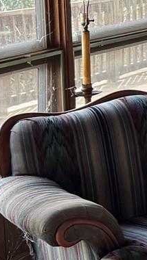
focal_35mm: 141
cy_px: -12
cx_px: 553
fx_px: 976
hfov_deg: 6.9
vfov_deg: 14.9
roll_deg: +0.3
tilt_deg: -5.3
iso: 200
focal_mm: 6.76
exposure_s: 1/121
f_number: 1.78
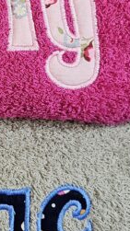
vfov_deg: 25.8
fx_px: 491
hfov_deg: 14.2
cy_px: 29
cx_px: -56
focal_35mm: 80
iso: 125
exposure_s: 1/100
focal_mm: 6.3
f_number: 1.7
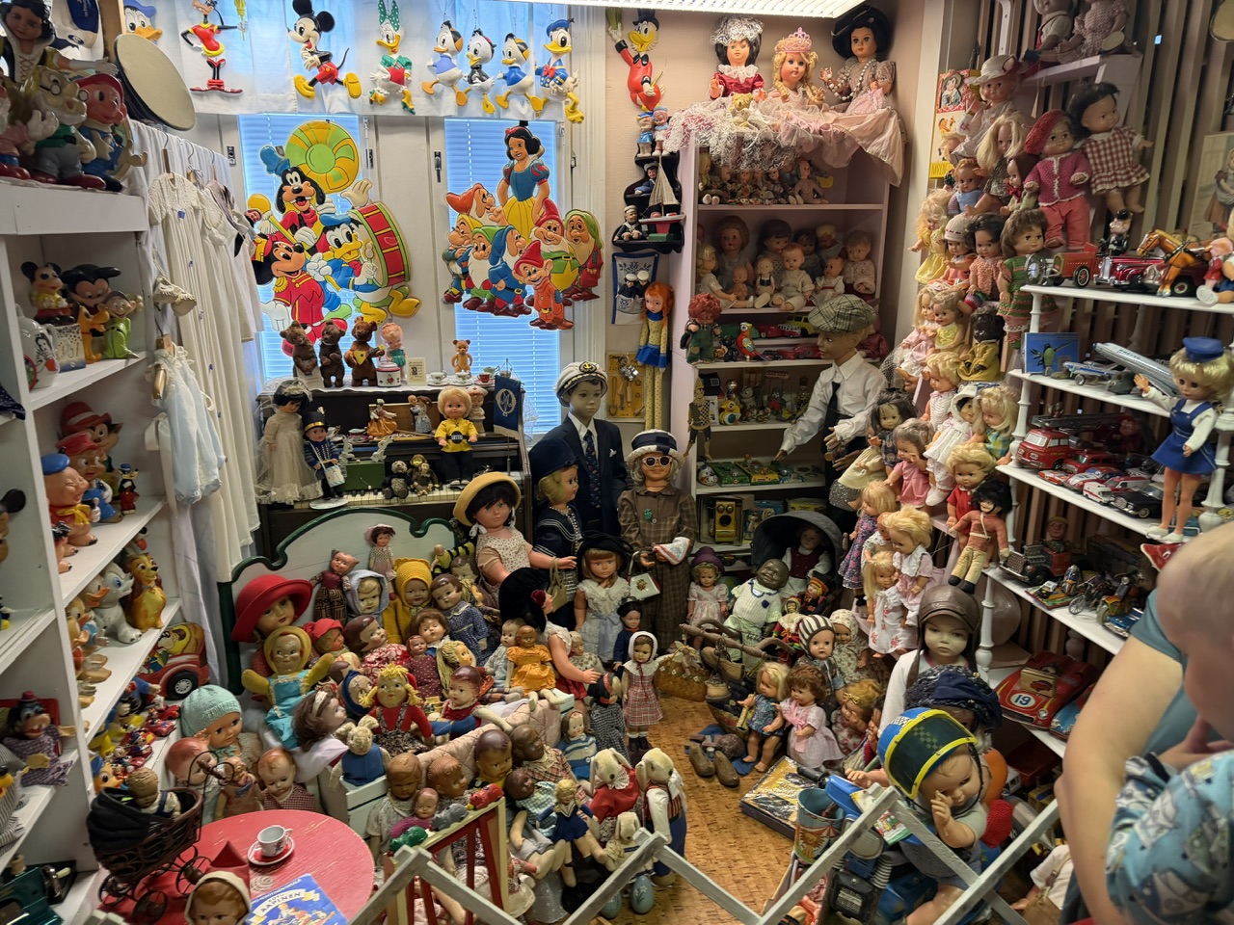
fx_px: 856
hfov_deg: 71.6
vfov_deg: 56.8
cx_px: 617
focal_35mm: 24
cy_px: 462
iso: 200
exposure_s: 1/50
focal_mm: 6.76
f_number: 1.78
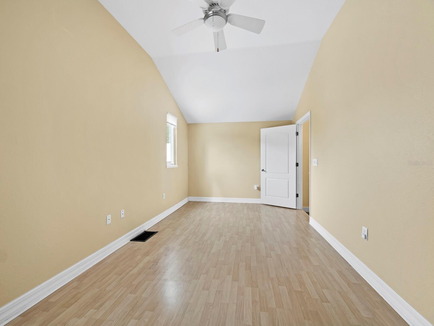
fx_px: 176
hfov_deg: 102.0
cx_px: 217
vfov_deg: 85.7
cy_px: 163
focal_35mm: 14
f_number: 11
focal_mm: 7
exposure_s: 1.3
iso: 400
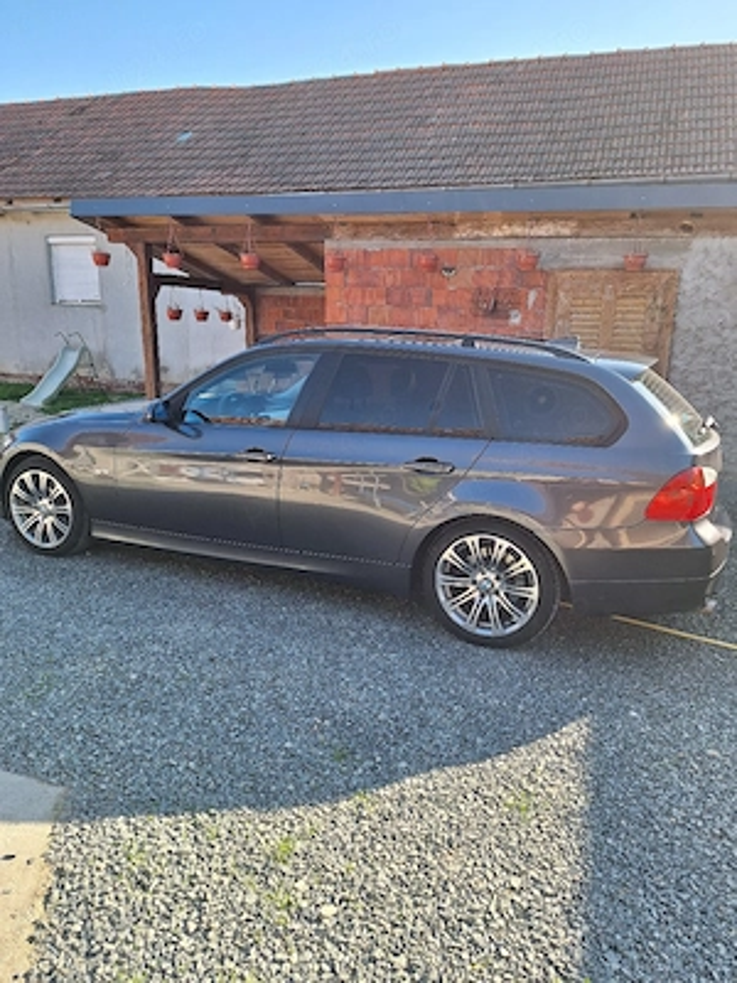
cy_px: 492
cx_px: 368
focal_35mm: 23
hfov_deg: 58.9
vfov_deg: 73.9
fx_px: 653
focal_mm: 5.54
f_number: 1.8
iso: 40
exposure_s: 1/588
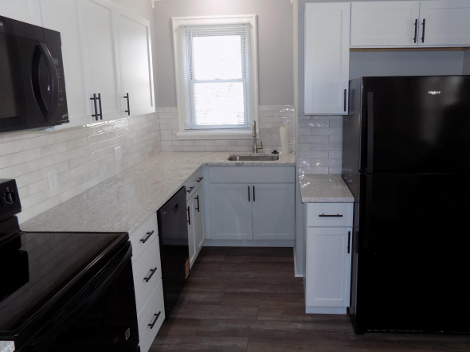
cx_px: 262
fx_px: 353
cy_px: 156
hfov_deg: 67.1
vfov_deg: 52.9
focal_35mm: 26
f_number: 3.1
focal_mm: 4
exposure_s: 1/30
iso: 125
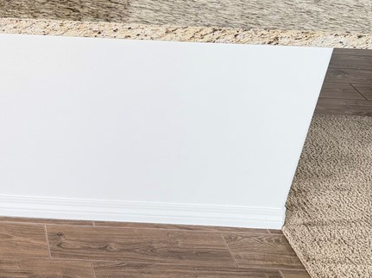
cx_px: -61
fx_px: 612
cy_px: -18
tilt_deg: -21.9
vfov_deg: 24.2
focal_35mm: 57
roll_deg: -1.8
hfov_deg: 29.6
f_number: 1.78
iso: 500
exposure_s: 1/60
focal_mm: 6.76
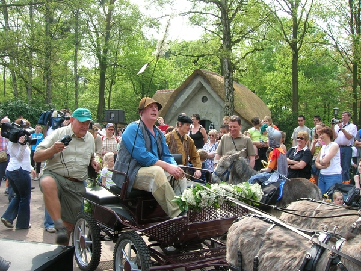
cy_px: 136
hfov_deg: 54.0
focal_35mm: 34
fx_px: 355
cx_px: 180
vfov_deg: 41.8
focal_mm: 5.7
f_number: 4.9
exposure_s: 1/59
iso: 50
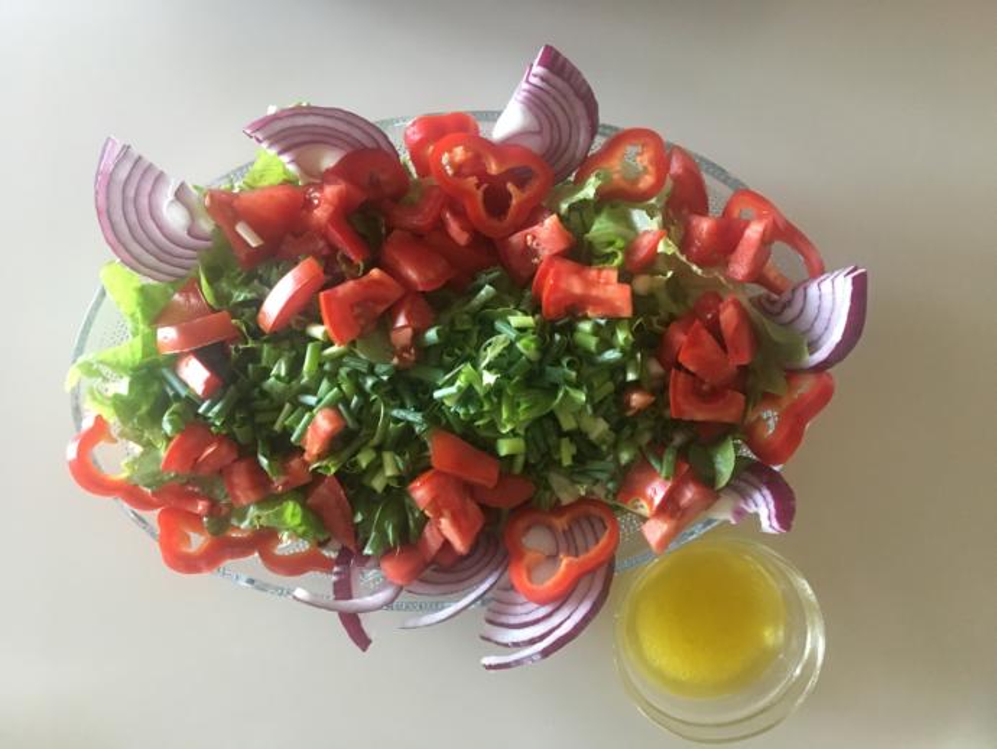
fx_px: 836
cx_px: 498
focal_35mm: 29
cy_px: 374
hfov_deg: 61.6
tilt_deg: -84.6
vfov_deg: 48.3
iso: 200
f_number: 2.2
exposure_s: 1/25
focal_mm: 4.15
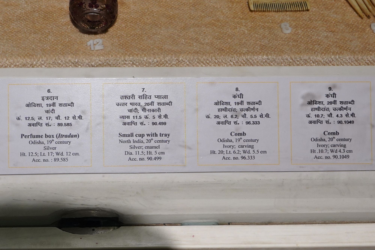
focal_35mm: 24
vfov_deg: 53.1
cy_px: 125
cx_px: 188
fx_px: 250
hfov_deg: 73.7
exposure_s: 1/100
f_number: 5.6
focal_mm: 24
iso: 800
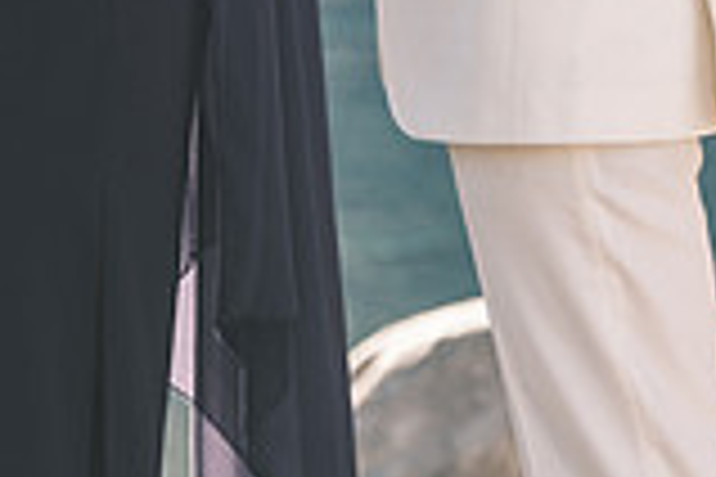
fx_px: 9128
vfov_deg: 3.0
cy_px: -272
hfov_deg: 4.5
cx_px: 32
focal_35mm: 459
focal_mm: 83.8
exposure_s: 1/340
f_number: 3.6
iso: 200
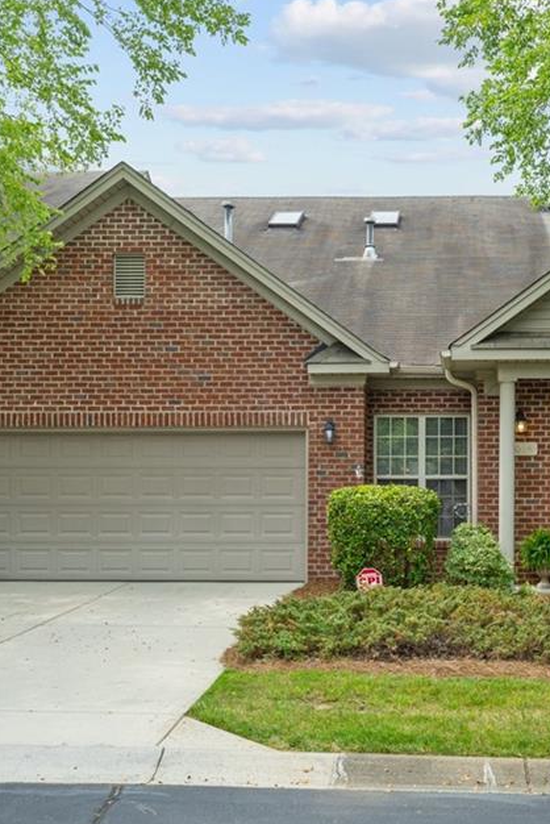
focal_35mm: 49
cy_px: 421
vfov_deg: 40.3
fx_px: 1122
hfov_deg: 26.9
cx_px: 458
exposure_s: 1/250
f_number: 8
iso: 200
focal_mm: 30
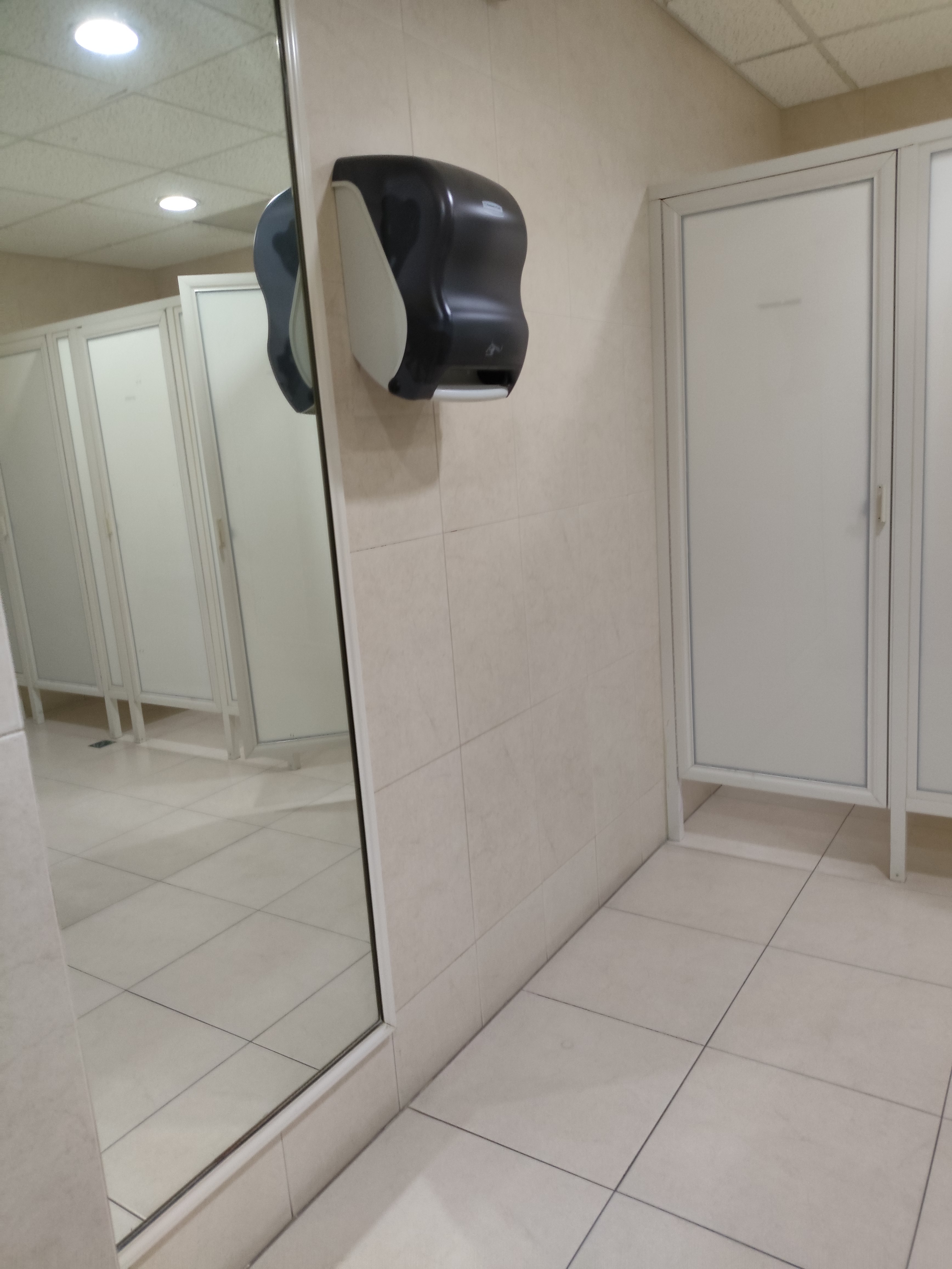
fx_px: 916
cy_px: 634
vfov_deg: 69.4
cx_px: 476
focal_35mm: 25
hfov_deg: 54.9
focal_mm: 4.71
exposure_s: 1/30
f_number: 1.79
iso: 640
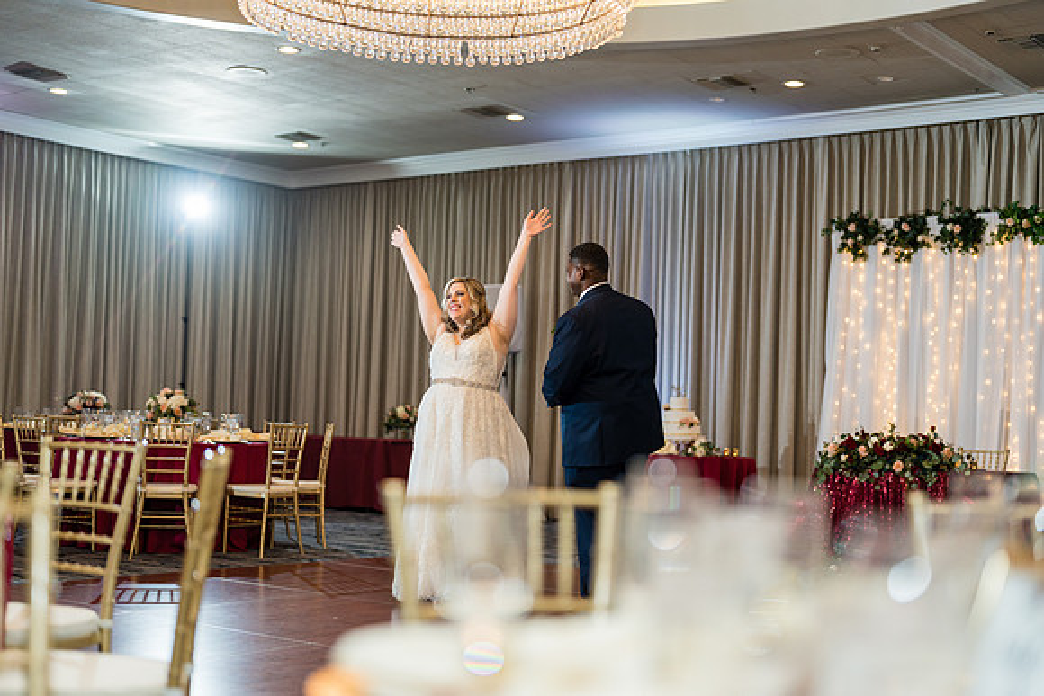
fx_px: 1450
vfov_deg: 27.0
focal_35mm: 50
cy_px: 348
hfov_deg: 39.6
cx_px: 522
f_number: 1.4
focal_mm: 50
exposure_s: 1/250
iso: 500
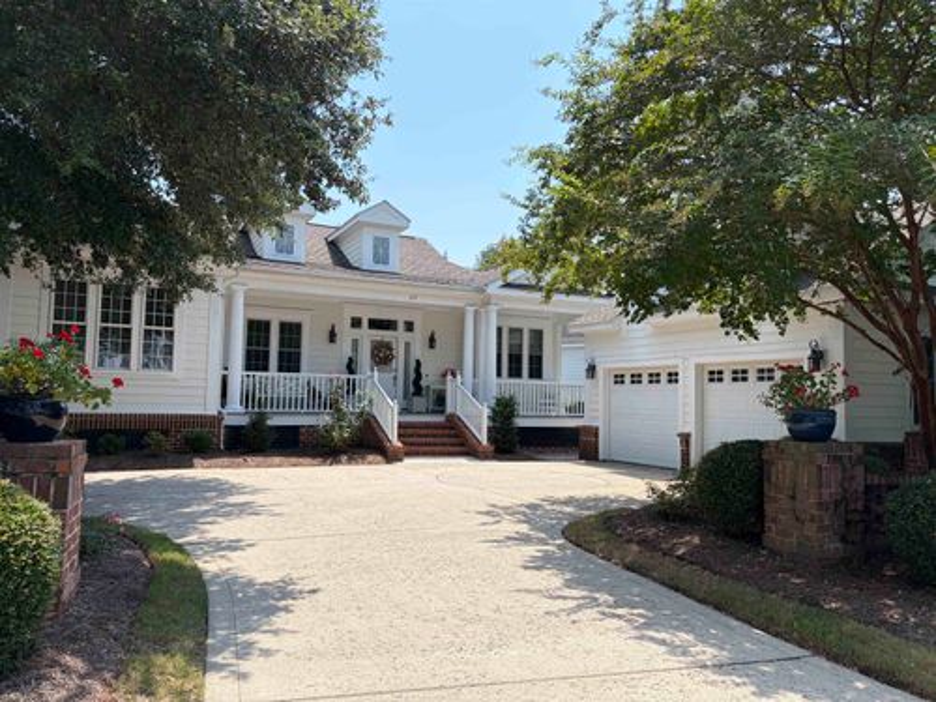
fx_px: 703
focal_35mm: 26
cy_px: 351
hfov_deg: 67.3
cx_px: 468
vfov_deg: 53.1
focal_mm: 5.96
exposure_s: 1/2639
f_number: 1.6
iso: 50
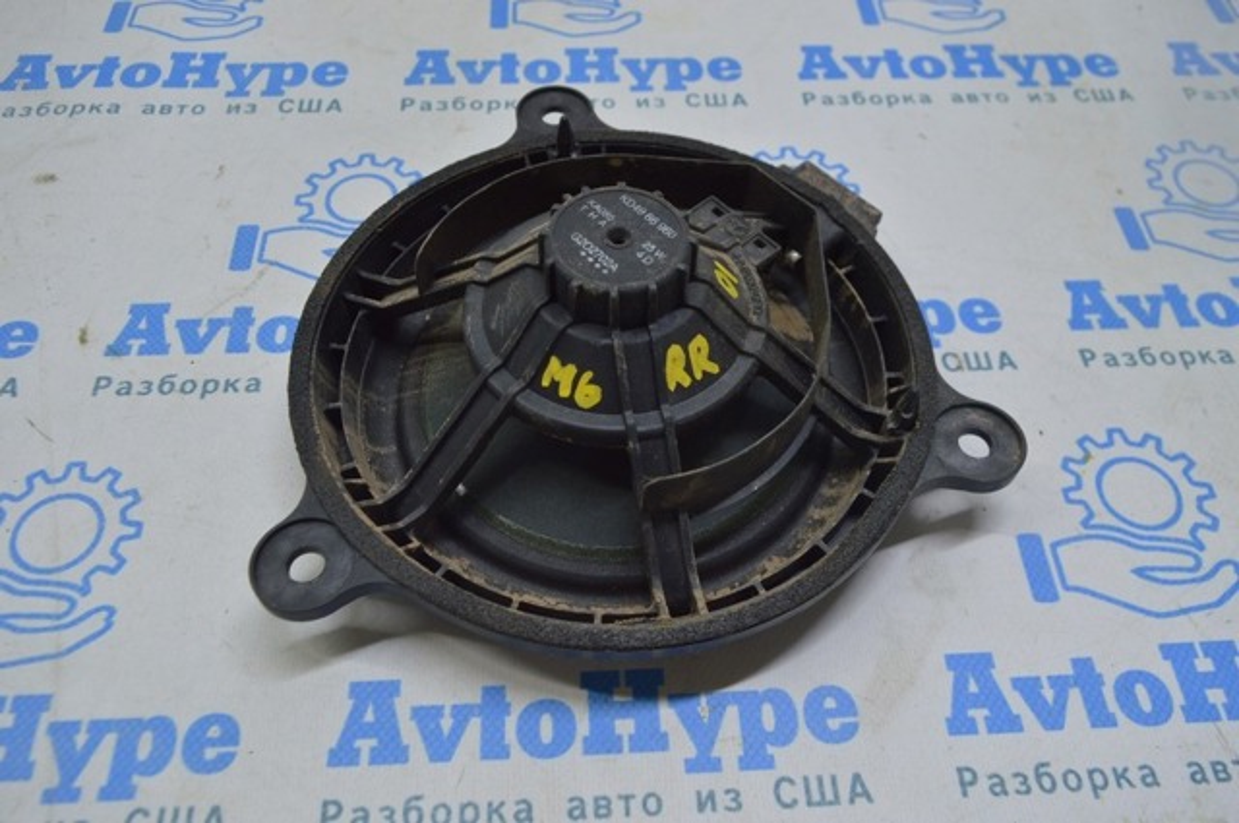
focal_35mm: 30
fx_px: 1031
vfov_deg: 43.5
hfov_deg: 62.0
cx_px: 620
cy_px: 412
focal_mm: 20
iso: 400
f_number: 5.6
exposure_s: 1/40
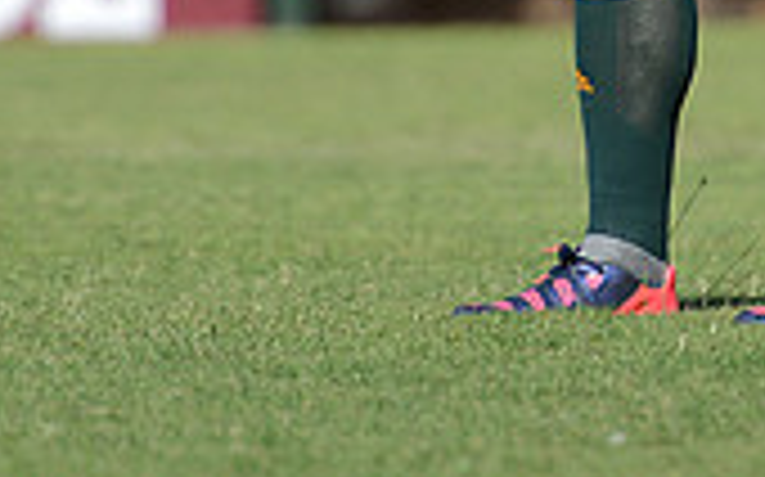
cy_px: -385
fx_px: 19543
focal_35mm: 938
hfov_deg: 2.2
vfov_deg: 1.4
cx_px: 310
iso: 320
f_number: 4
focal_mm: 270
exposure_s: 1/1600
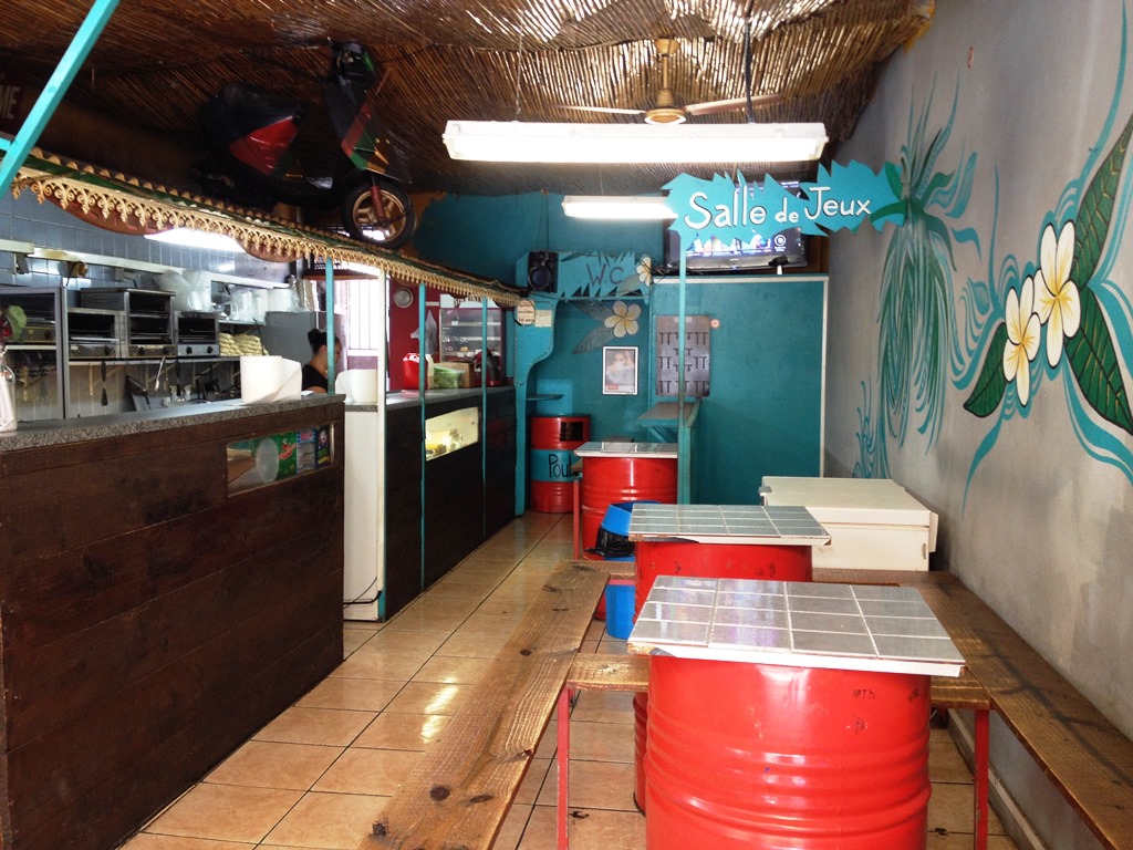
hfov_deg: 52.6
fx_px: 1146
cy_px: 425
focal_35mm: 35
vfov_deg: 40.7
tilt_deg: -8.1
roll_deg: -1.2
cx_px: 566
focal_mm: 4.28
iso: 80
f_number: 2.4
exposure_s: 1/20
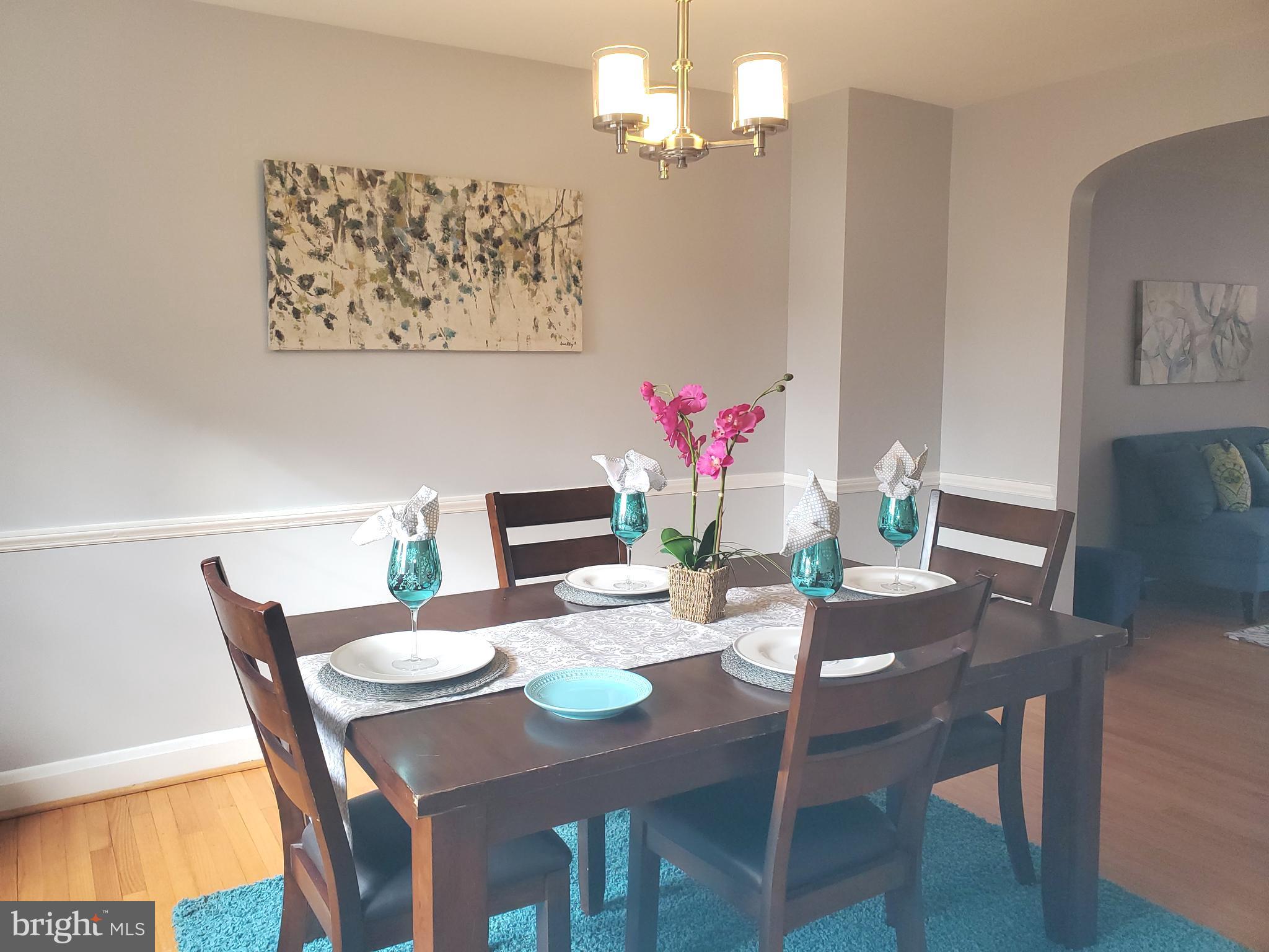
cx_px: 634
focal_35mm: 26
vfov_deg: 53.1
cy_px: 476
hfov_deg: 67.3
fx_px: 953
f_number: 2.4
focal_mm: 4.3
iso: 100
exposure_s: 1/59
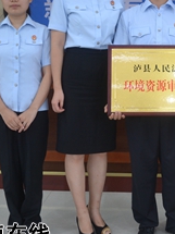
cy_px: 85
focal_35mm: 67
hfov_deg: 21.5
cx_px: 149
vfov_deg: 28.9
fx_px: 452
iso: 400
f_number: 3.8
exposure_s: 1/20
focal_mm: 20
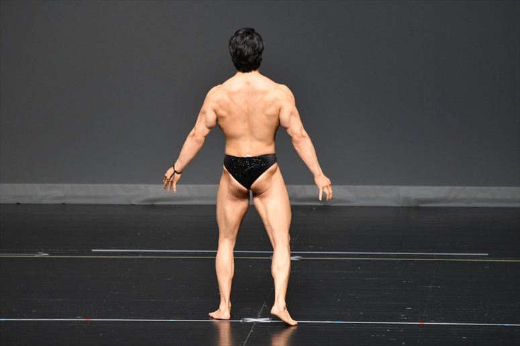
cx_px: 260
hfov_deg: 6.5
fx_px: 4548
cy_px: 173
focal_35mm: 315
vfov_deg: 4.4
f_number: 5.6
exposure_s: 1/400
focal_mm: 210
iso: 2500
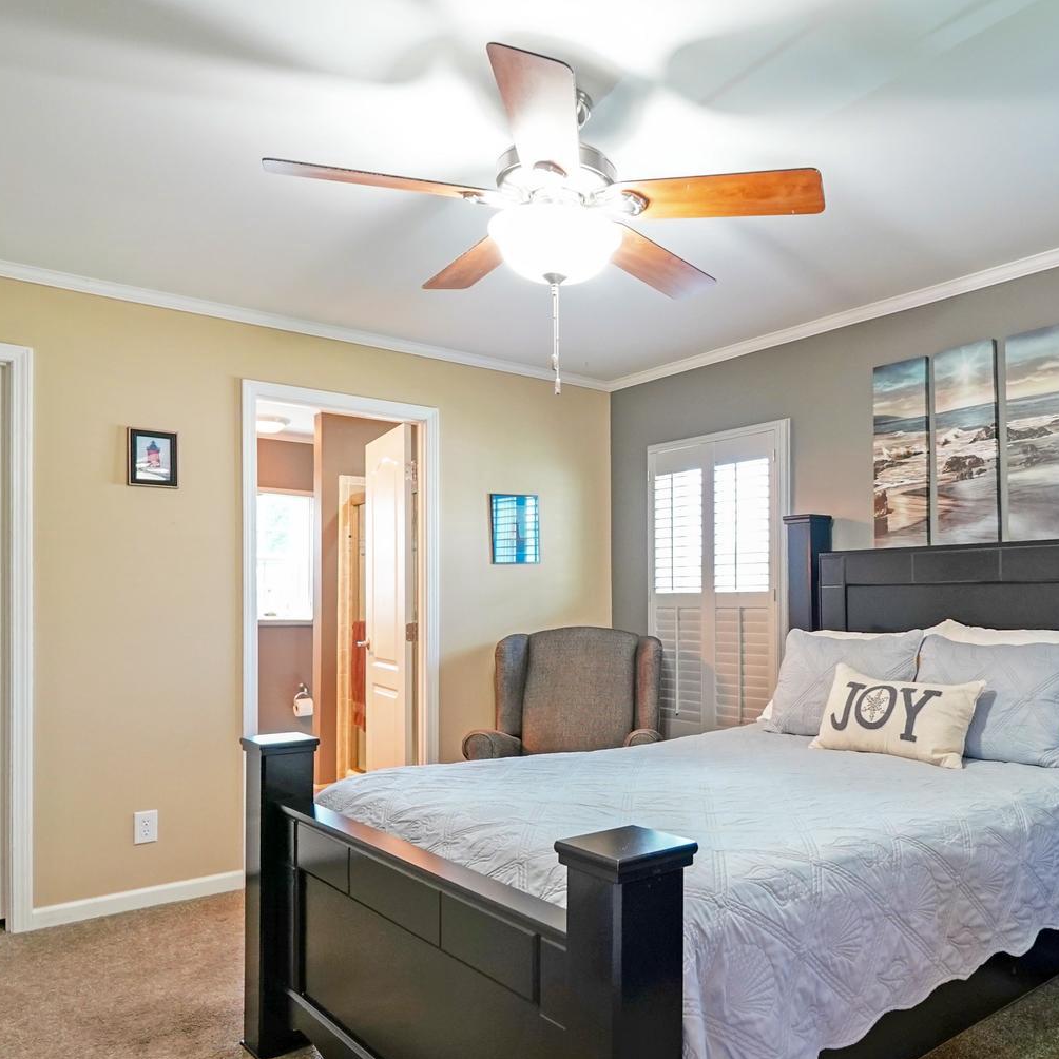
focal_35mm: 26
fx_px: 900
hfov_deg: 59.4
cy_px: 601
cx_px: 715
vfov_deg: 60.7
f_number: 2.8
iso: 800
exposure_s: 1/30
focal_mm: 10
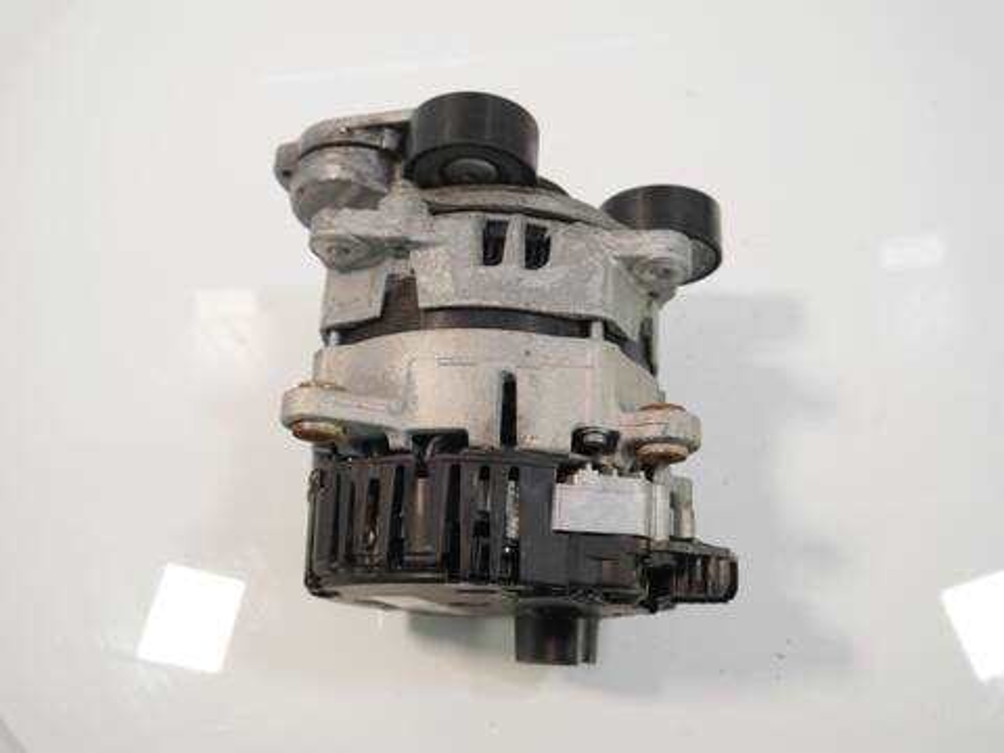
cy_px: 376
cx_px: 502
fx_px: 870
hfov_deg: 60.0
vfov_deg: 46.8
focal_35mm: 30
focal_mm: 15
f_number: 3.6
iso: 400
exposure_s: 1/60
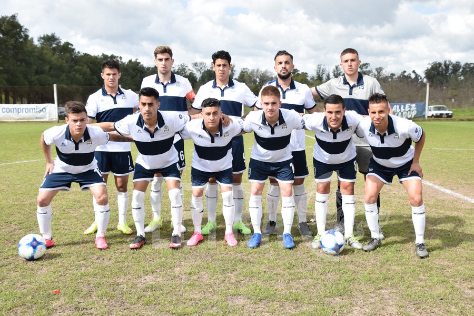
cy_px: 158
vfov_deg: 31.9
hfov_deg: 46.4
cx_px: 237
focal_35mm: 42
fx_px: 553
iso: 1250
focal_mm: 28
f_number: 6.3
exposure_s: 1/3200
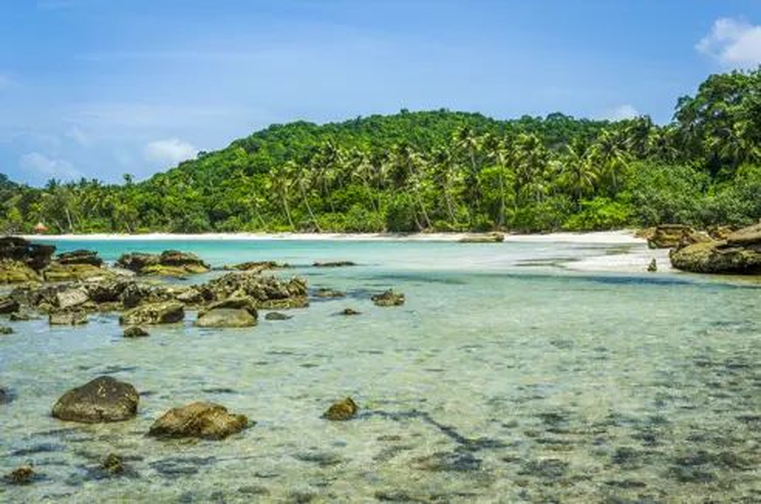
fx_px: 949
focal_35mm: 45
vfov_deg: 29.7
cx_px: 380
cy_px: 252
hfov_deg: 43.7
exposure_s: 1/250
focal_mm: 30
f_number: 9
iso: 100
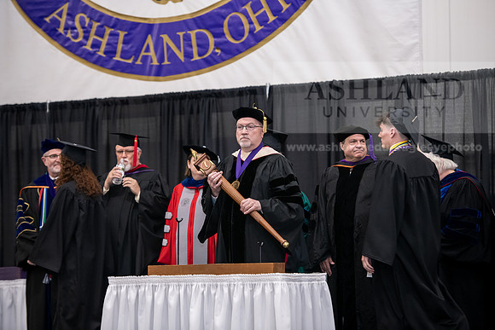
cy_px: 165
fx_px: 1857
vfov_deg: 10.2
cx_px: 248
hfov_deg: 15.2
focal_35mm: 135
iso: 2000
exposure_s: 1/200
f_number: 3.2
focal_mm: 135
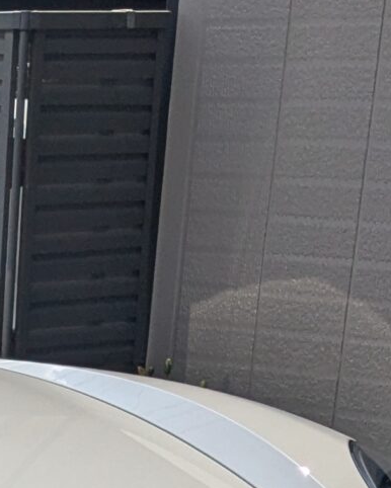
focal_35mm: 140
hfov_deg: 10.3
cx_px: -362
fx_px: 2024
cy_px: 897
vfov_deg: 12.5
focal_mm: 4.38
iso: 56
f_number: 1.73
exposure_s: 1/2924
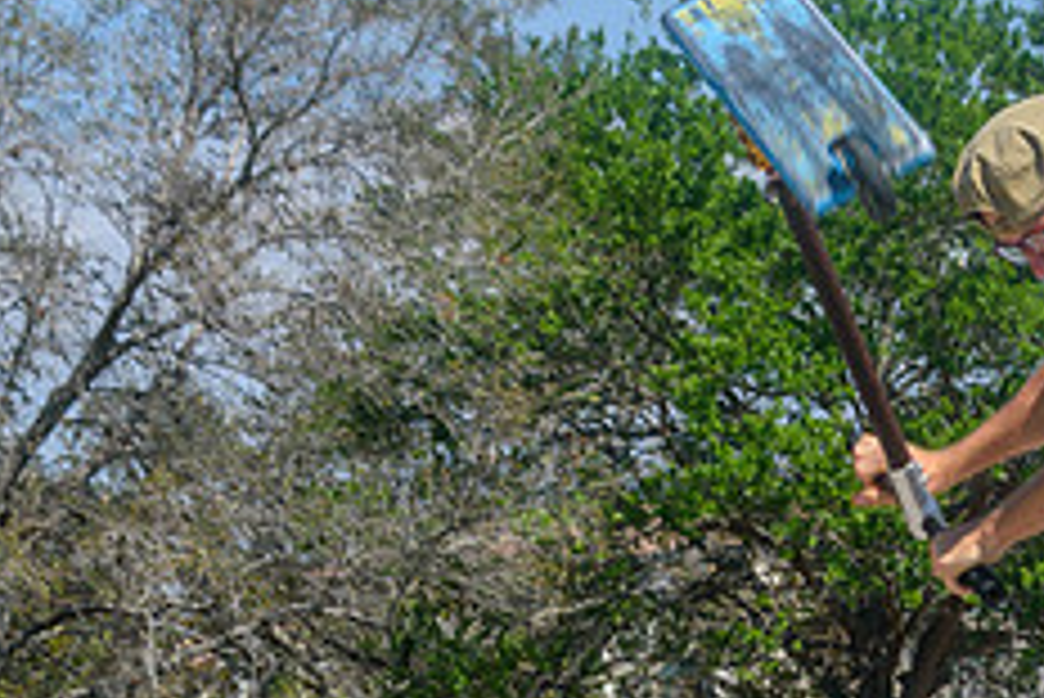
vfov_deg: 6.6
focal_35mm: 206
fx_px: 5977
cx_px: 860
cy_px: 799
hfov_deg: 10.0
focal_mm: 55
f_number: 11
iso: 200
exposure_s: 1/500
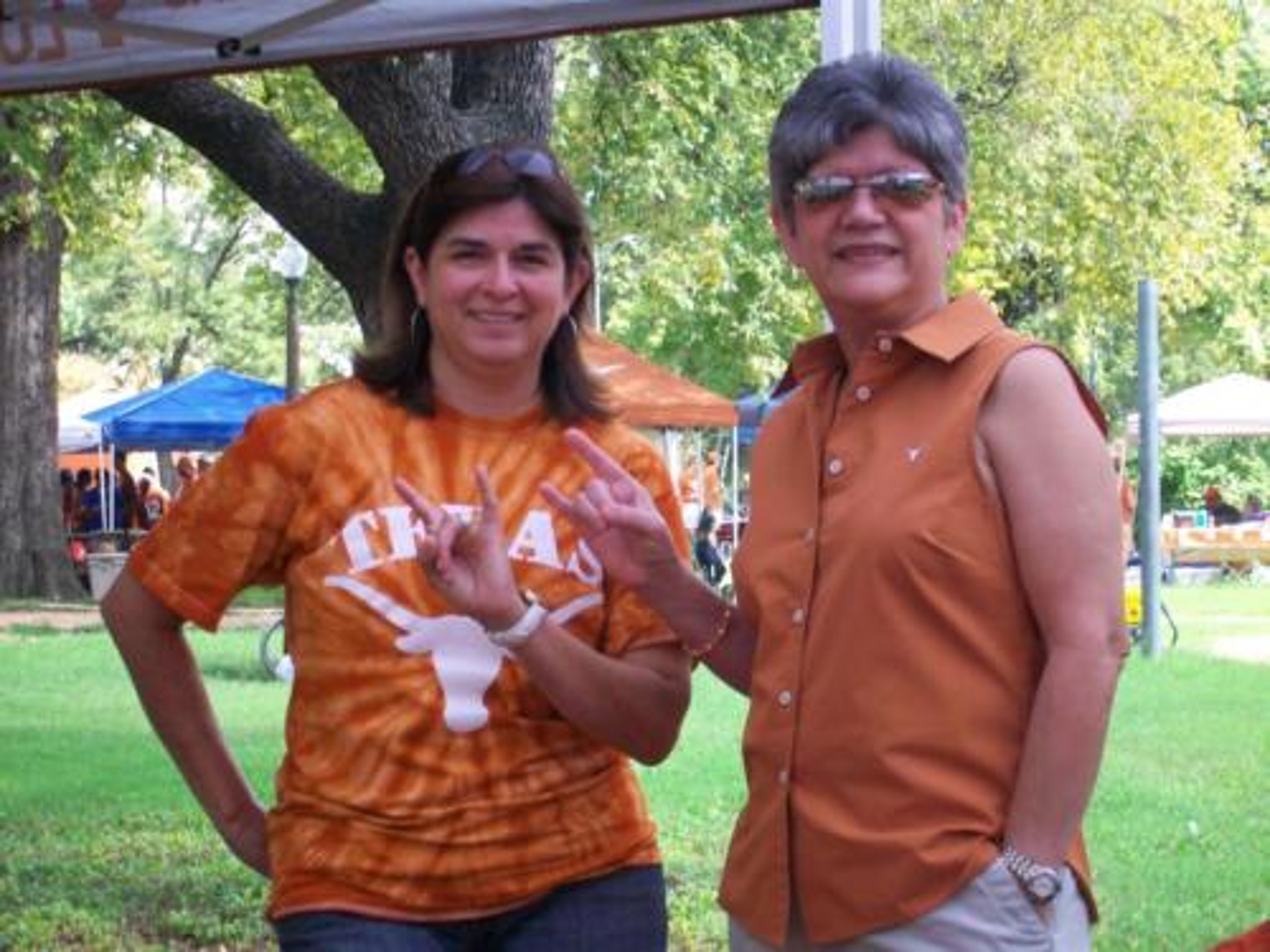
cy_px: 476
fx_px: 3522
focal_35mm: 96
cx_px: 635
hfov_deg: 20.4
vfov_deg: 15.4
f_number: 5.1
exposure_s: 1/80
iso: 160
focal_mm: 17.1
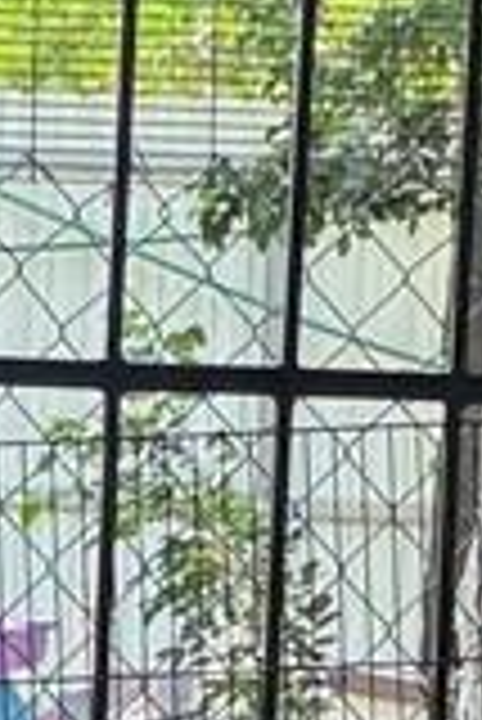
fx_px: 4990
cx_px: 18
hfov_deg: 5.5
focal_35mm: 249
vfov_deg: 8.2
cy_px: 729
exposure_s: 1/234
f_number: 1.78
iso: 100
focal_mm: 6.76
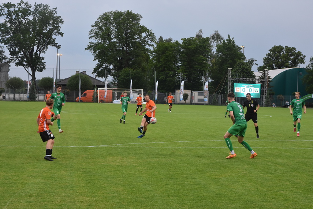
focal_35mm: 75
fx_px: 652
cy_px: 104
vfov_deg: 18.2
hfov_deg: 27.0
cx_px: 156
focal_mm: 50
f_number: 8
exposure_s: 1/250
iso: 1000
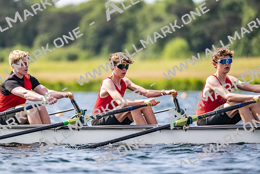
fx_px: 2889
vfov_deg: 3.4
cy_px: 87
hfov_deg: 5.2
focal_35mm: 400
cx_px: 130
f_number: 4.5
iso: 320
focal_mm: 400
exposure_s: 1/2500
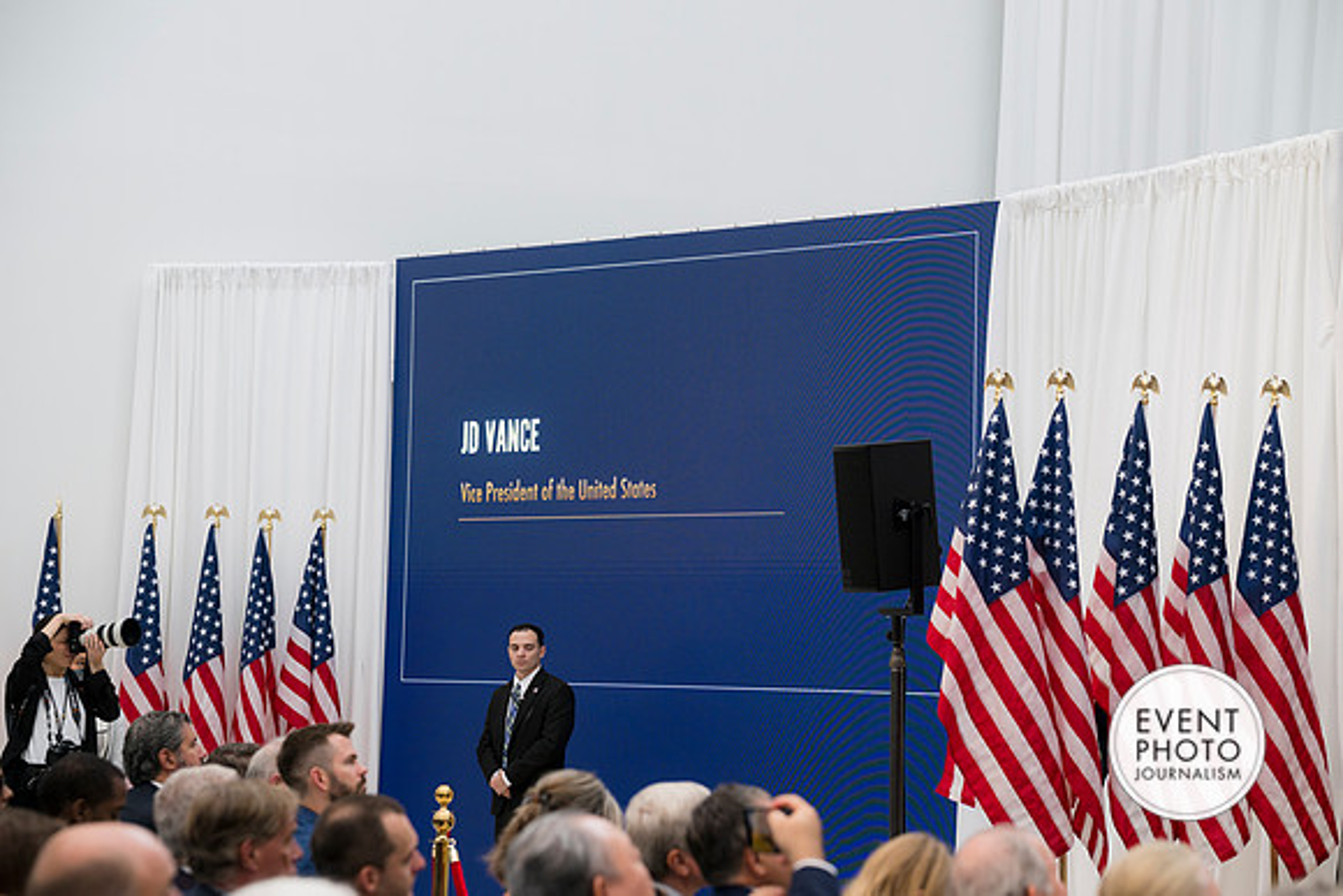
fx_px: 3209
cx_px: 672
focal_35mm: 86
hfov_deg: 23.6
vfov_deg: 15.9
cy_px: 448
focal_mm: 86
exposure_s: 1/160
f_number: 4
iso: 400
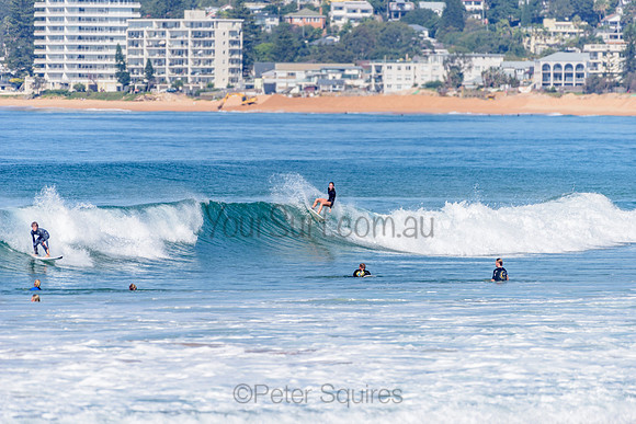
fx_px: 8835
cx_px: 318
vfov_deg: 2.8
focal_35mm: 500
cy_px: 212
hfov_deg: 4.1
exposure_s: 1/2000
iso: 125
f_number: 5.6
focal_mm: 500
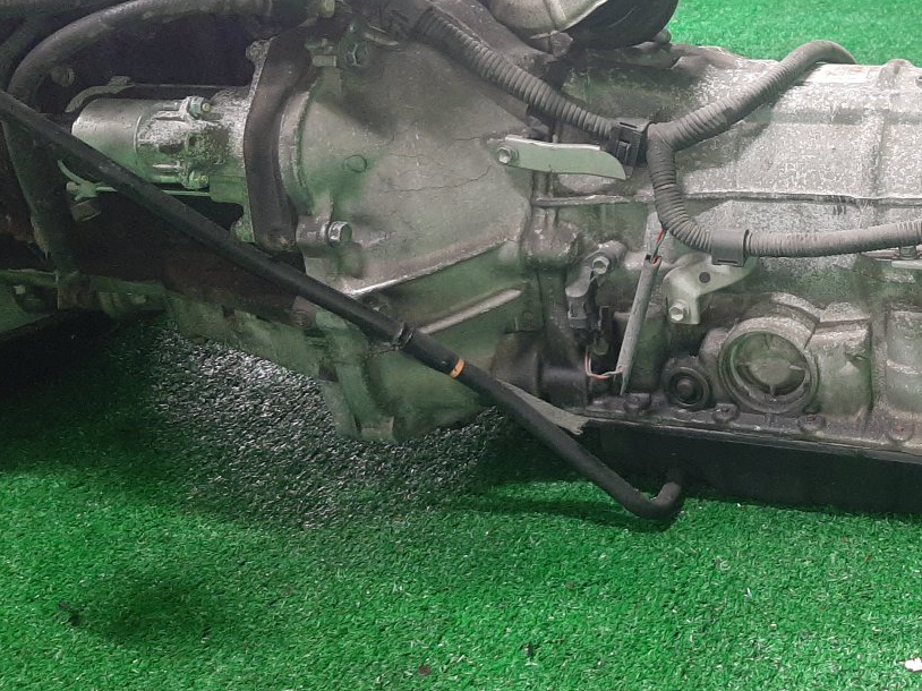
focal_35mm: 46
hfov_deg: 40.0
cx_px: 706
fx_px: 1225
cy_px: 163
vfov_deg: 30.9
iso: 244
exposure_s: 1/50
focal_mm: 3.93
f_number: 1.7
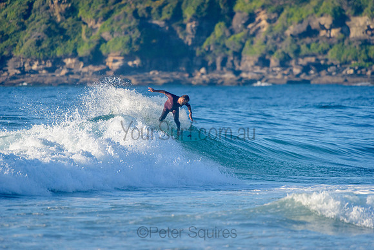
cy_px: 125
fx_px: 5197
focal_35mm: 500
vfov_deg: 2.8
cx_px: 187
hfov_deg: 4.1
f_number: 5.6
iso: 400
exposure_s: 1/2000
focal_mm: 500
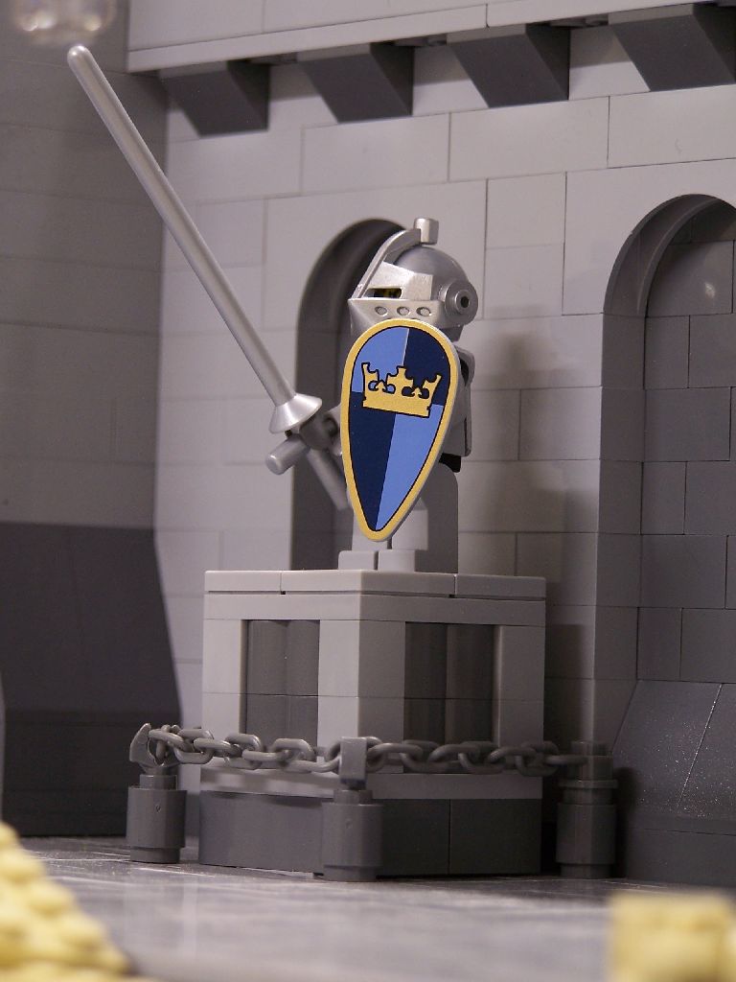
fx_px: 3941
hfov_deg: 10.7
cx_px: 368
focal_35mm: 139
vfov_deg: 14.2
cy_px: 491
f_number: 3.2
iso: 80
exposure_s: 1/4
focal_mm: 23.1
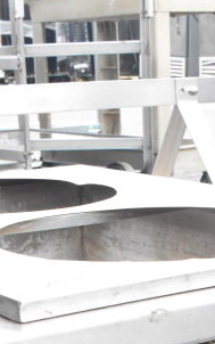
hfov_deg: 12.8
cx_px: 148
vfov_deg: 18.3
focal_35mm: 102
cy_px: 506
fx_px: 955
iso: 6400
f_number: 13
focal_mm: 22
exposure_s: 1/640
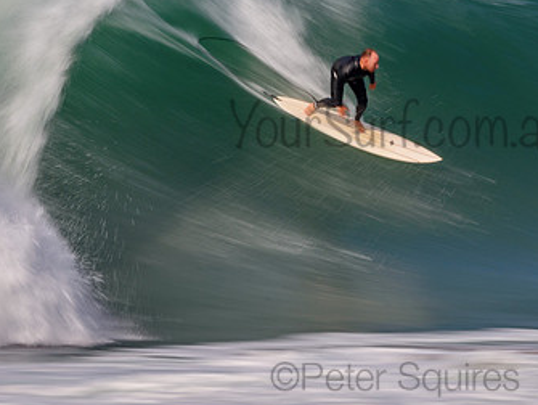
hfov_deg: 2.0
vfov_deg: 1.5
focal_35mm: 998
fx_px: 15528
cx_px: 395
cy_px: 110
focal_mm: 400
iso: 100
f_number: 18
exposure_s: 1/20
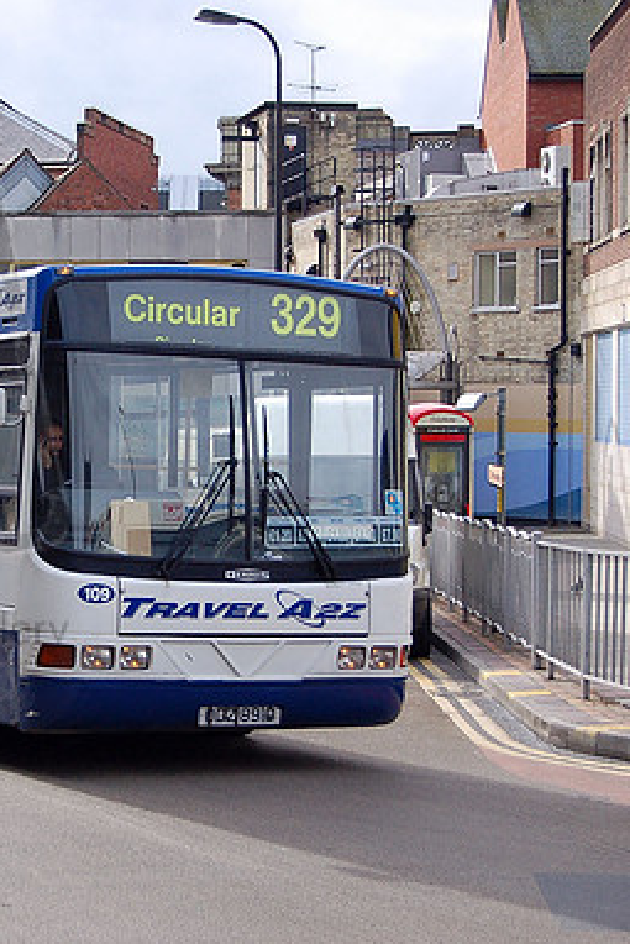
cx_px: 42
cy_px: 473
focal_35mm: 91
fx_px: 2386
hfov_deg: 14.9
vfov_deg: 22.4
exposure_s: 1/800
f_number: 5
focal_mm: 40
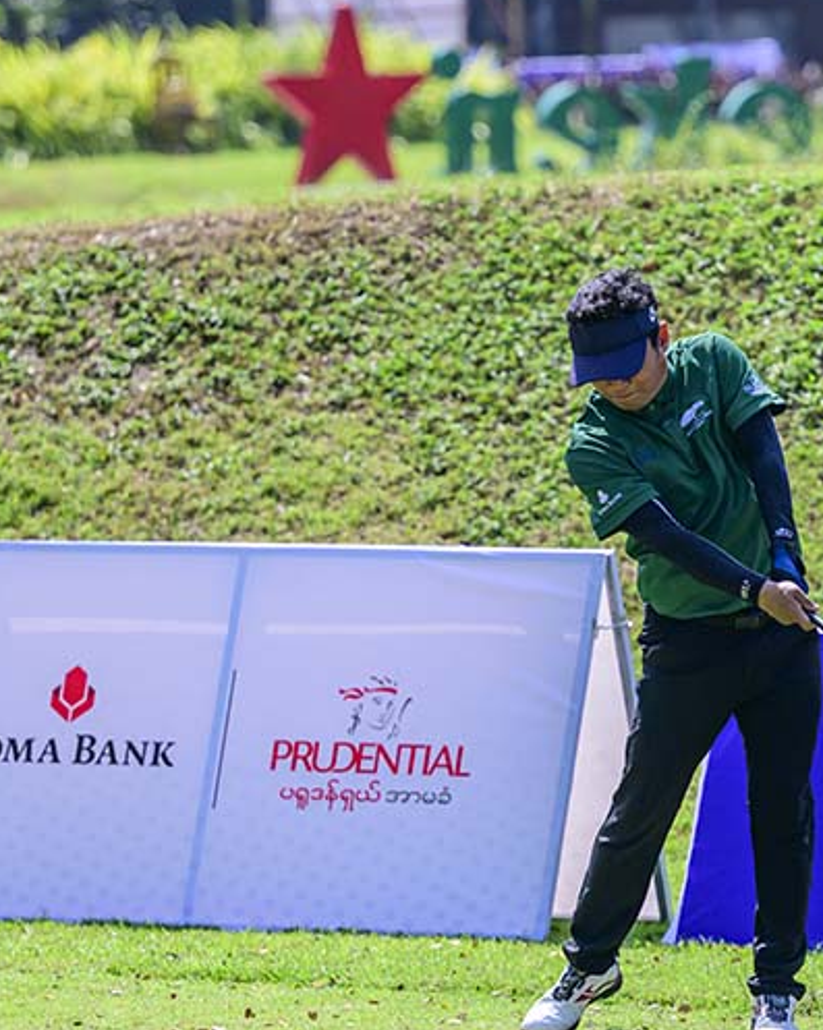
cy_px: 535
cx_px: 875
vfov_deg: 7.6
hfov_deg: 6.1
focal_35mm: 254
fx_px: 7741
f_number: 2.8
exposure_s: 1/6400
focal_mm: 140
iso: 500
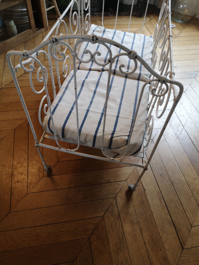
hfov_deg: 51.4
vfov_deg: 65.3
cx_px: 100
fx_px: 207
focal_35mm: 27
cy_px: 132
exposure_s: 1/50
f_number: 1.8
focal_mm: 3.95
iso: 100
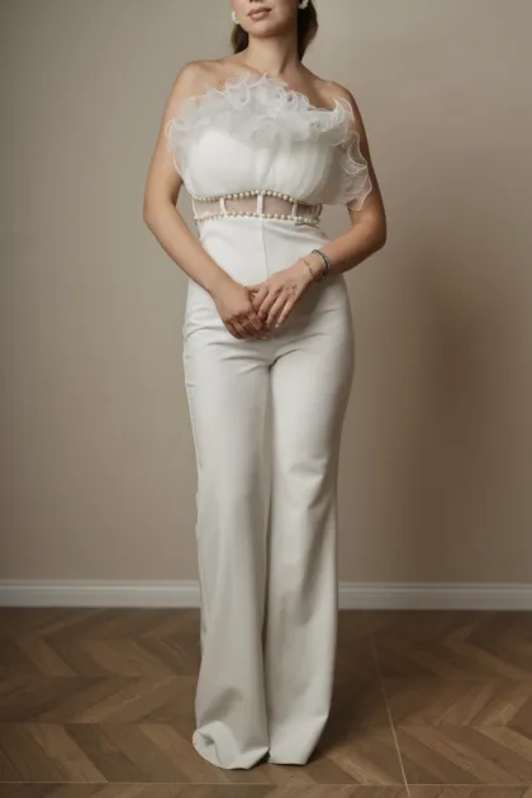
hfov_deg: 27.0
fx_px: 1108
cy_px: 399
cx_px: 266
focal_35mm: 50
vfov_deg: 39.6
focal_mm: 50
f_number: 2.2
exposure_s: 1/160
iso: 80
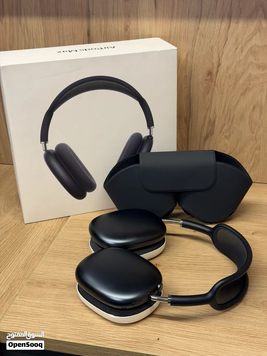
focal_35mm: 48
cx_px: 134
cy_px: 178
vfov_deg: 39.7
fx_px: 494
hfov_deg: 30.3
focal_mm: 6.76
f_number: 1.78
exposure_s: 1/50
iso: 100
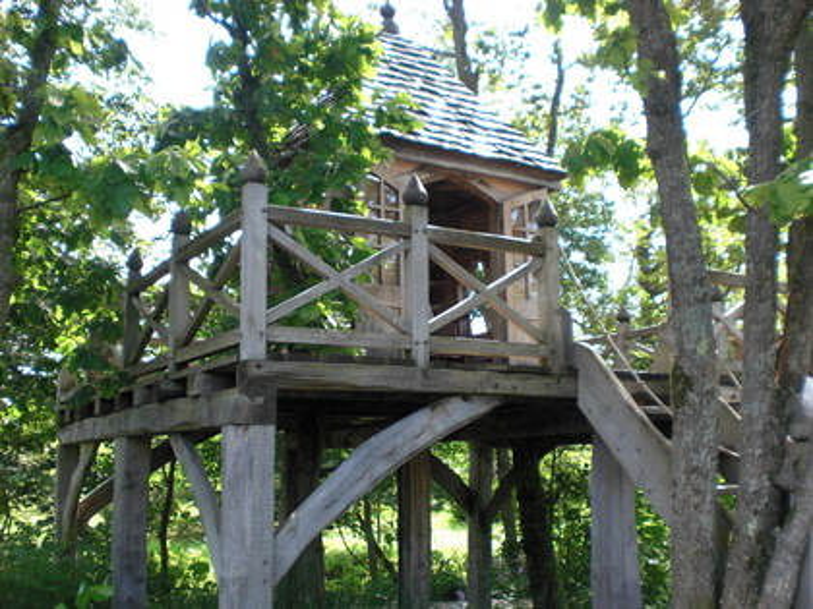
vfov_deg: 37.7
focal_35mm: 38
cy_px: 304
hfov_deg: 49.0
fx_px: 892
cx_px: 406
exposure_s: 1/100
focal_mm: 6.3
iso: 64
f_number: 3.1
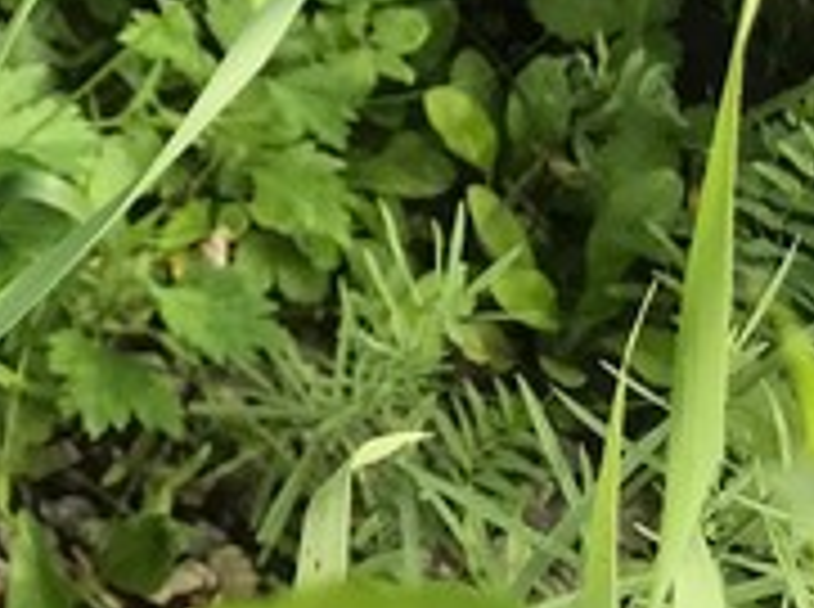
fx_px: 2910
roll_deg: -6.4
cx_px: -895
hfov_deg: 13.3
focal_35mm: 124
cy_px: -500
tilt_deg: -35.0
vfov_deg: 11.1
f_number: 1.8
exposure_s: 1/977
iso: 20
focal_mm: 3.99
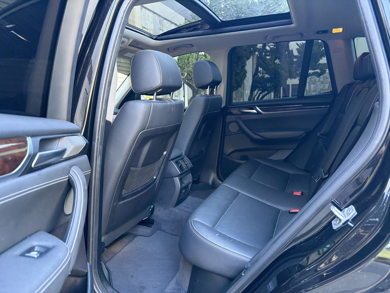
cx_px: 195
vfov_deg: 56.8
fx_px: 270
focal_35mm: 24
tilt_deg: -10.1
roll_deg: +1.9
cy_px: 146
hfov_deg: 71.6
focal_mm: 6.76
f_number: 1.78
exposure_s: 1/121
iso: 800
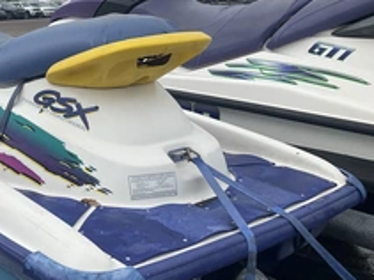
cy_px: 151
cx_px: 27
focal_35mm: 55
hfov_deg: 32.9
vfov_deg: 26.5
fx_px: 594
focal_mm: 3
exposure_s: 1/1168
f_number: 1.8
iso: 25
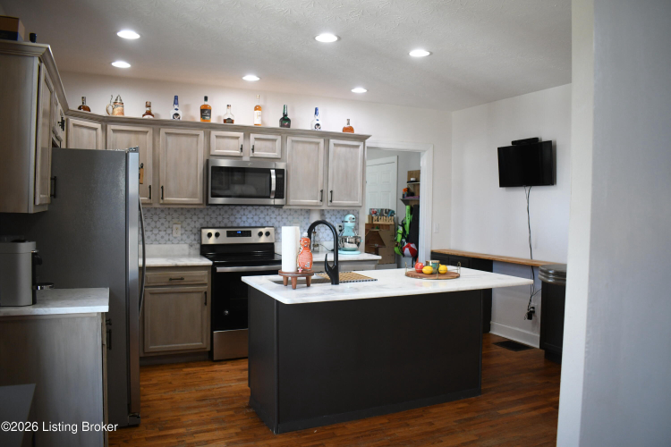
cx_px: 336
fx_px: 503
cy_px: 224
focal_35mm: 27
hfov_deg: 67.4
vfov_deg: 47.9
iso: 1000
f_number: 3.5
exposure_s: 1/100
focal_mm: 18
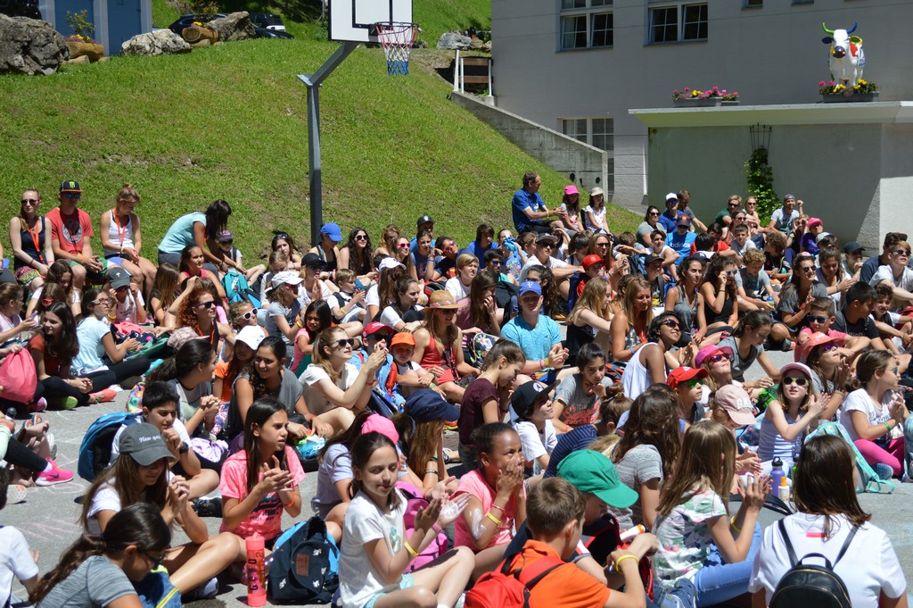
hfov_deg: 35.1
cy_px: 304
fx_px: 1444
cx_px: 456
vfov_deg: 23.7
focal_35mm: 57
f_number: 5
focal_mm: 38
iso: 180
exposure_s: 1/1000
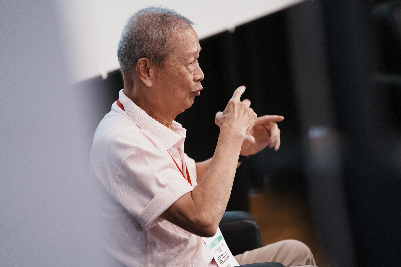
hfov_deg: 14.8
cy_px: 134
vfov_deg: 9.9
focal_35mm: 139
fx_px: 1548
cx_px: 200
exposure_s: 1/160
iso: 1600
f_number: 2.8
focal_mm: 139
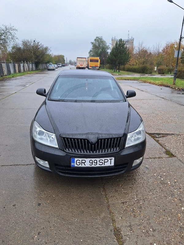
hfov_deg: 58.9
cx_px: 92
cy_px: 122
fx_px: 163
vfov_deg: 73.9
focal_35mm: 23
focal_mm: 5.54
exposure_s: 1/442
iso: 40
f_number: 1.8
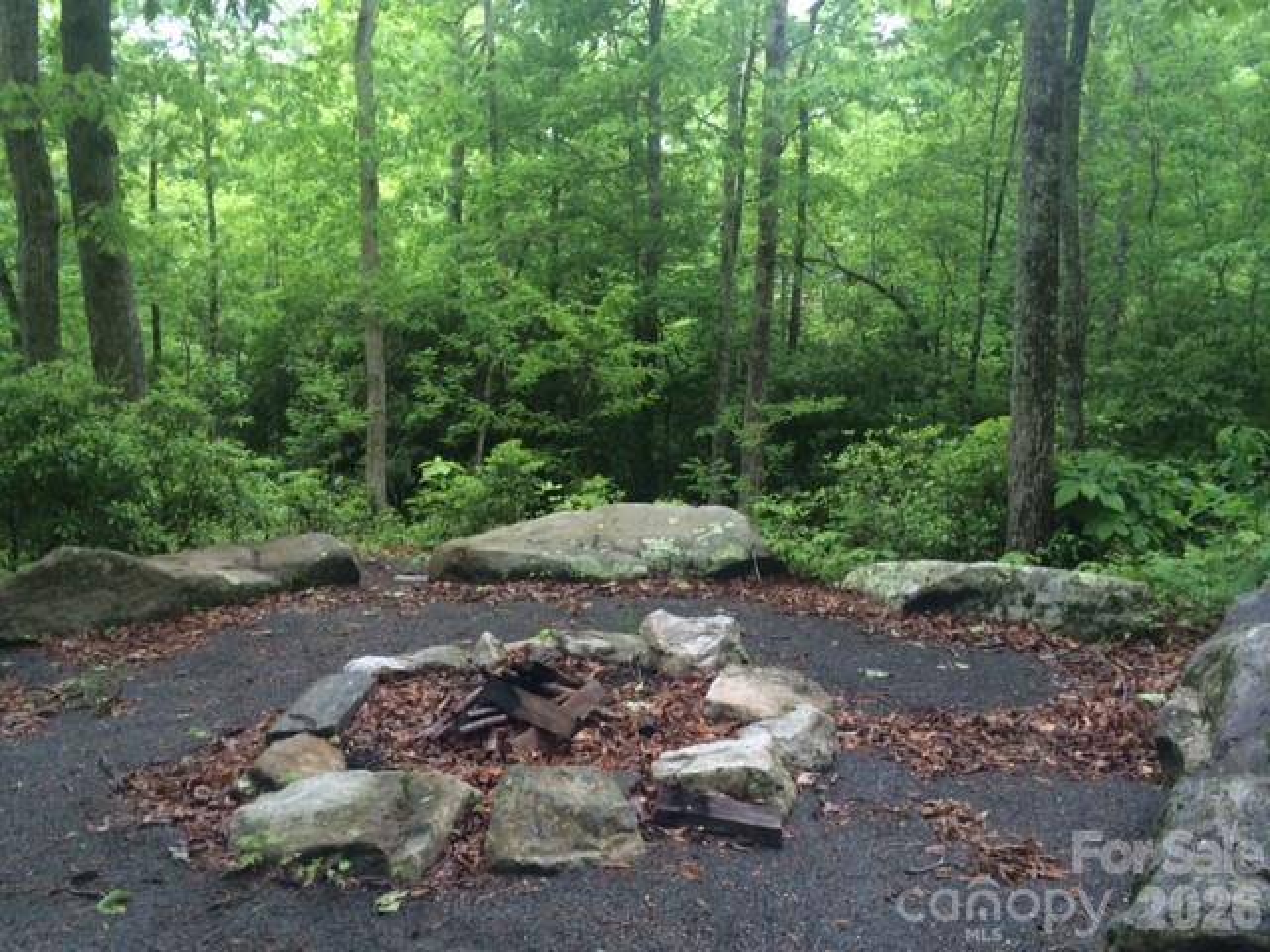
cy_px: 476
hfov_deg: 60.0
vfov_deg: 46.8
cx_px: 635
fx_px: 1101
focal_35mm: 30
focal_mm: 4.12
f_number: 2.2
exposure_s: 1/30
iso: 50
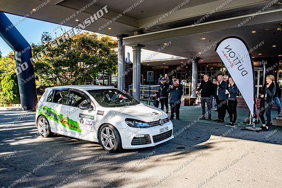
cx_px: 138
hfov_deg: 60.3
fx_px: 243
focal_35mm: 31
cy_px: 109
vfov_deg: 42.2
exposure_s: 1/4000
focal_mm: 26
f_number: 3.2
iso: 1000
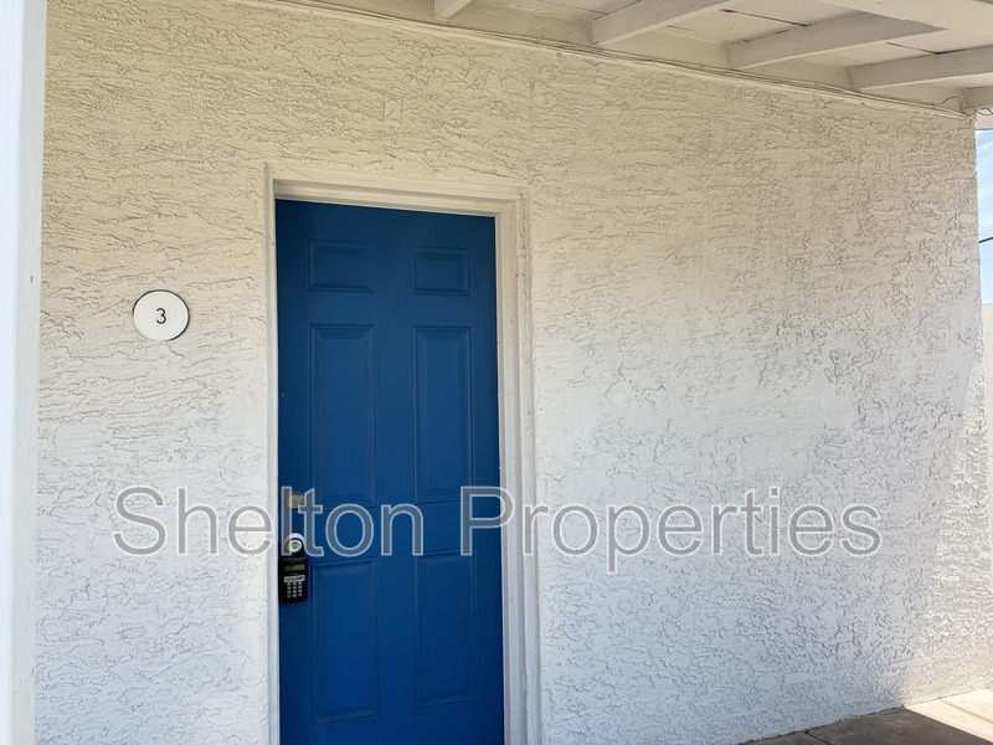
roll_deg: +1.7
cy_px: 372
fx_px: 688
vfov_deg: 56.8
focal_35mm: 24
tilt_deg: +0.7
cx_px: 496
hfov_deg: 71.6
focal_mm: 6.76
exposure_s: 1/689
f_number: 1.78
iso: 100
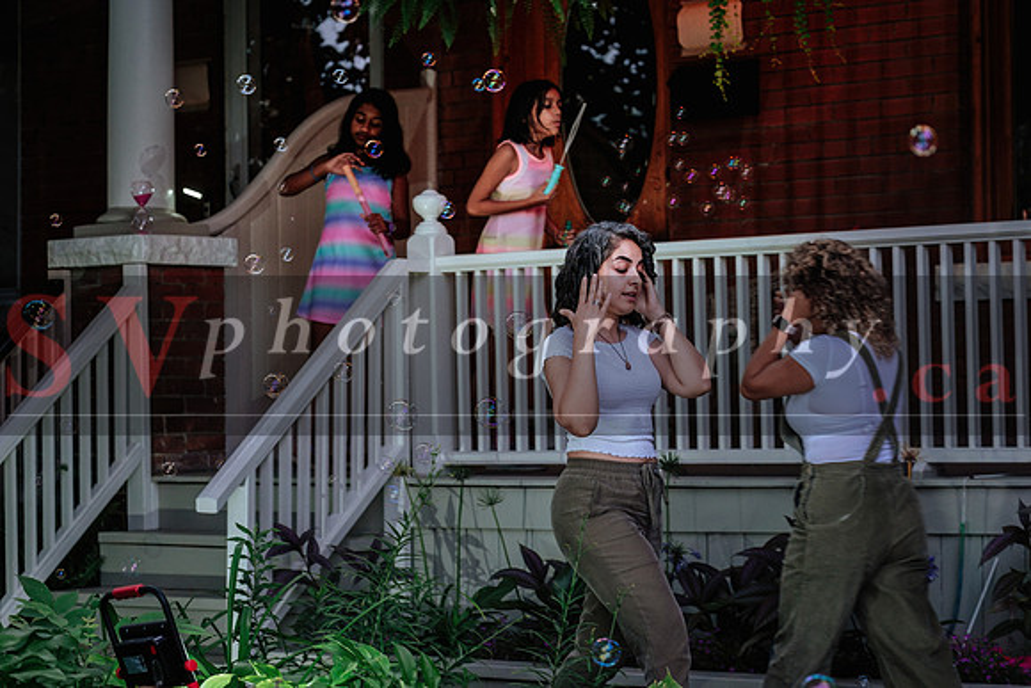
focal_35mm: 99
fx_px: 2836
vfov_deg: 13.8
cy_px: 344
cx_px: 516
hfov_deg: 20.6
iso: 1600
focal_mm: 66
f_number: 2.8
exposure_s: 1/250
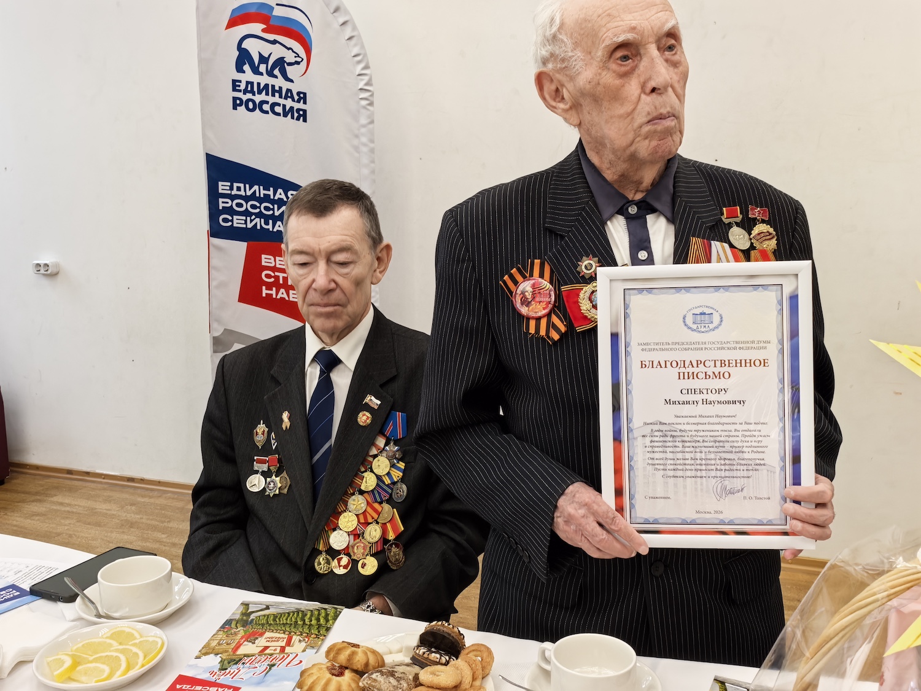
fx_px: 931
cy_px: 346
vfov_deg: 40.7
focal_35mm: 35
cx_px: 460
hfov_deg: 52.6
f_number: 4
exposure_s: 1/228
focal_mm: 6.98
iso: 800
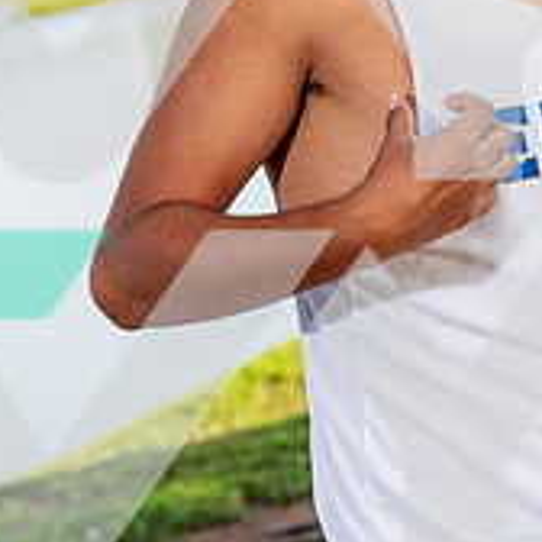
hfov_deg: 10.7
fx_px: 2852
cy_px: 11
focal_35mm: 161
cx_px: 603
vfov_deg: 10.8
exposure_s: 1/250
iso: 100
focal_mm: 55
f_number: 4
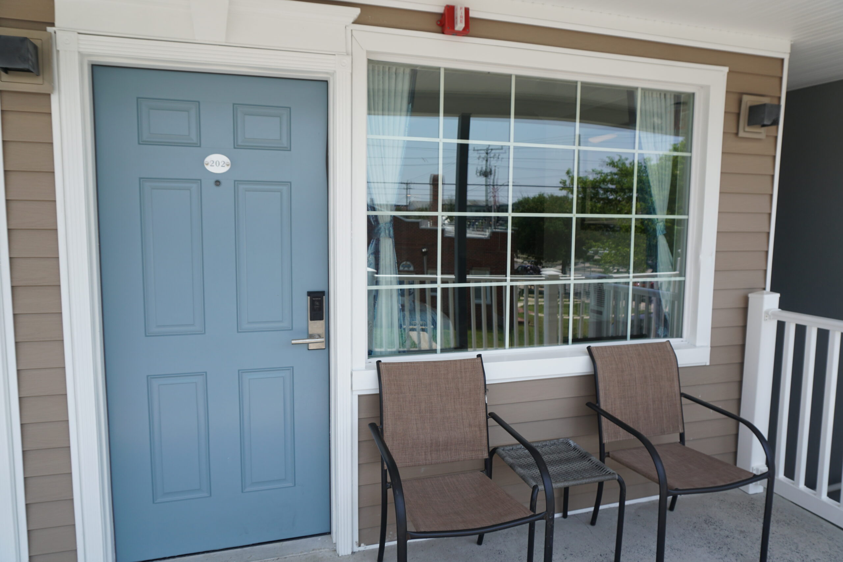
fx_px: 562
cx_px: 422
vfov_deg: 53.1
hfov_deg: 73.7
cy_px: 281
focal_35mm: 24
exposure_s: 1/250
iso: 160
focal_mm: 16
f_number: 6.3
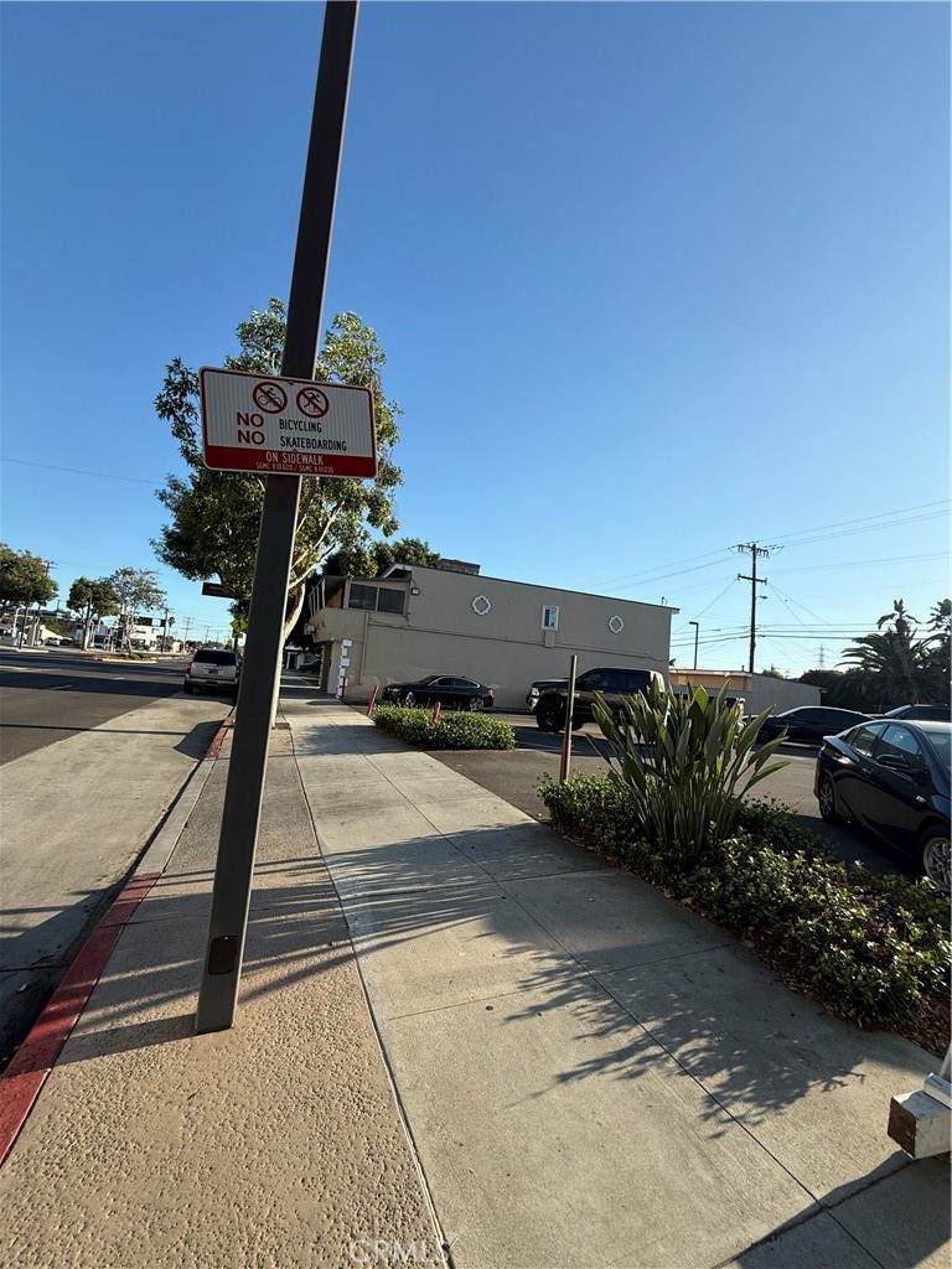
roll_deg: -7.5
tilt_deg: +6.1
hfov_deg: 85.7
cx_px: 476
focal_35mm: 14
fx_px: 513
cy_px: 634
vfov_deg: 102.1
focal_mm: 2.22
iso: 50
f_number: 2.2
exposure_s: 1/1211
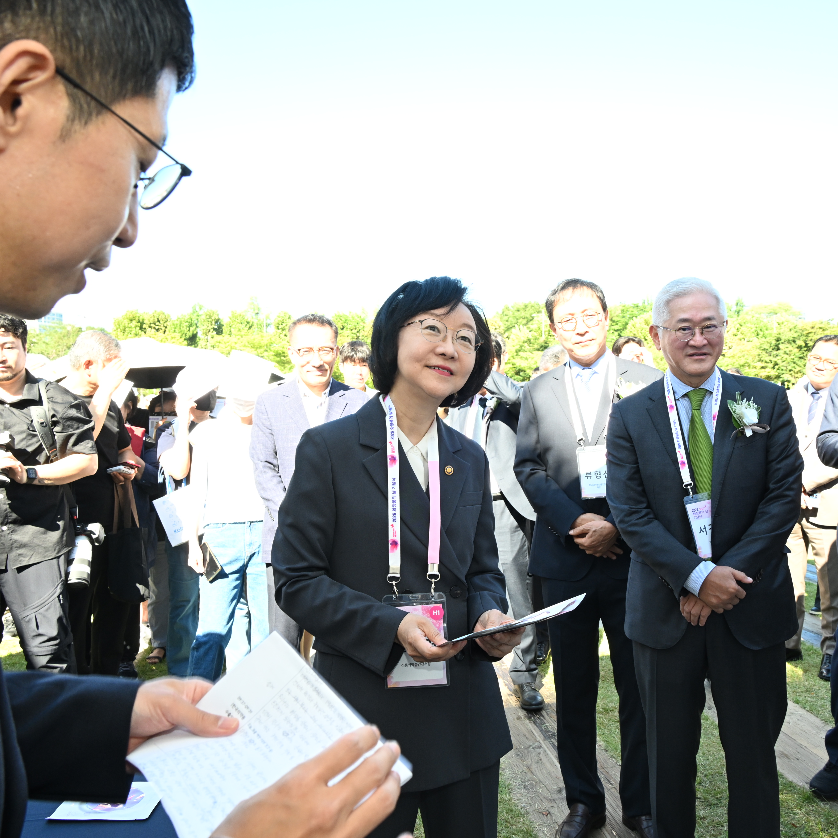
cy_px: 423
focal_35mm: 31
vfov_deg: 52.5
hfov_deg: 52.4
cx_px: 472
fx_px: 849
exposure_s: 1/200
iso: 1000
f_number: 8
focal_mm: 24
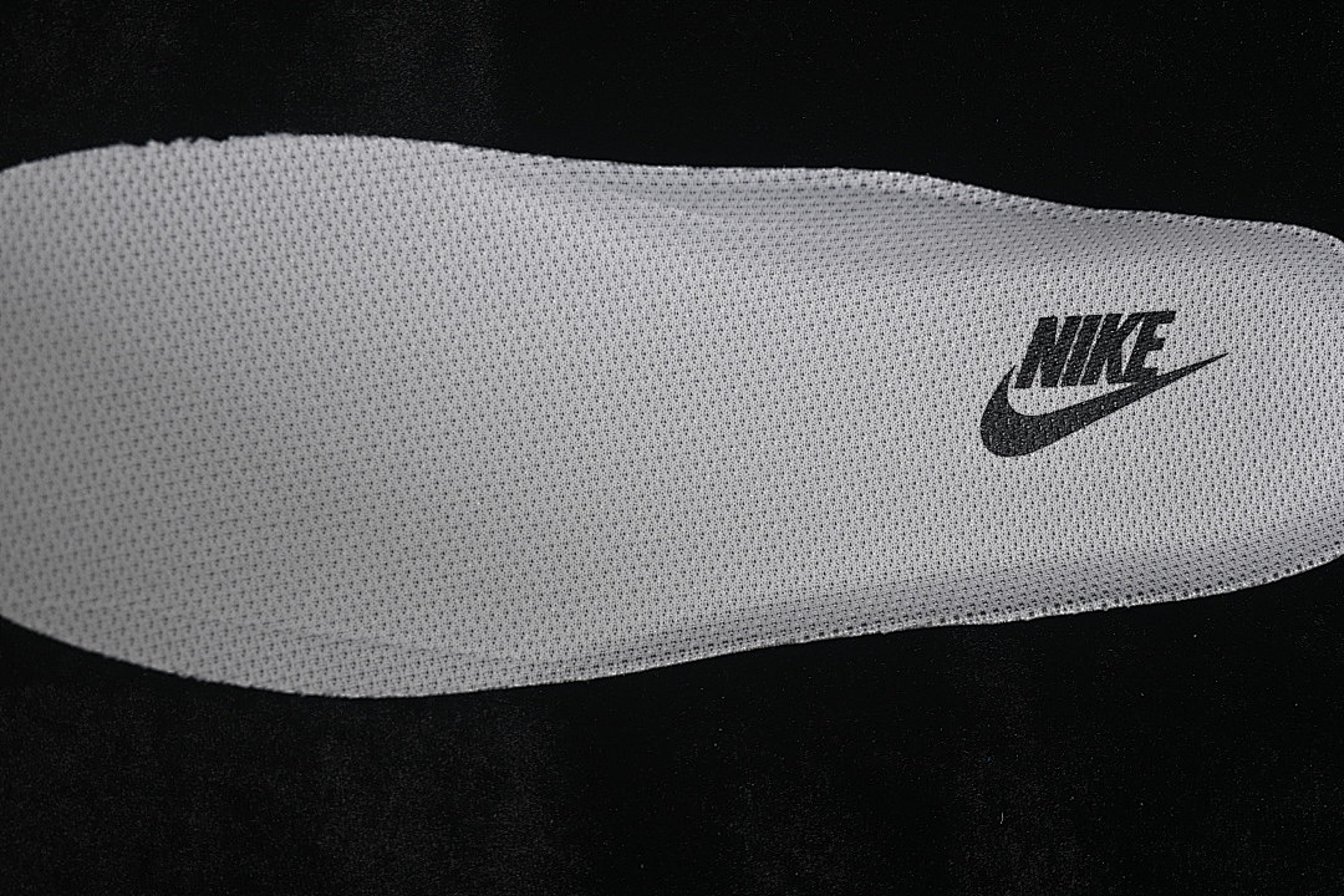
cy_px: 448
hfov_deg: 27.0
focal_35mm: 75
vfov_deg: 18.2
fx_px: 2800
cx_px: 672
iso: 160
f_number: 7.1
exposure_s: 1/80
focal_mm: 50
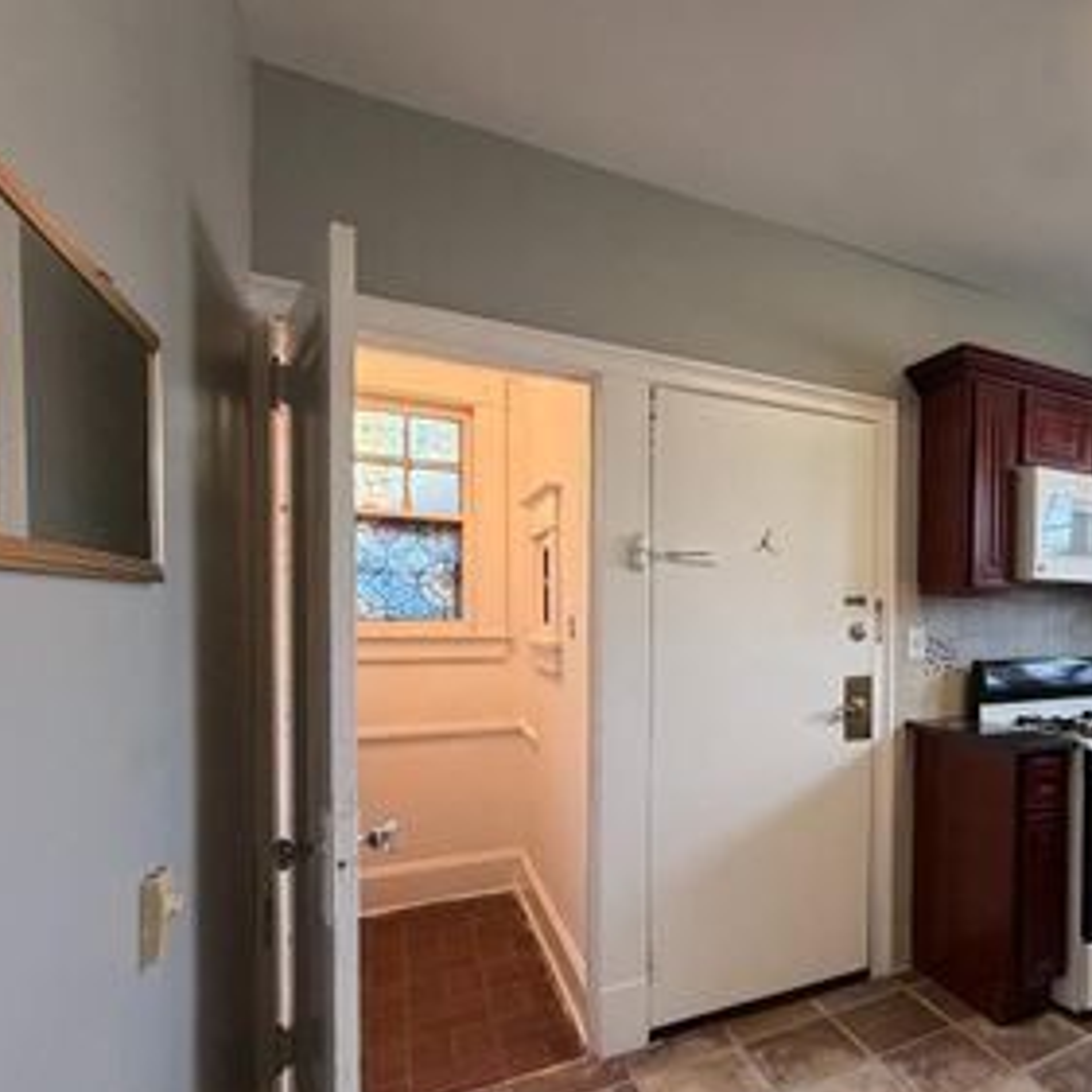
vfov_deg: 69.2
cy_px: 628
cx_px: 956
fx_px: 785
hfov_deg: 60.4
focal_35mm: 22
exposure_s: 1/60
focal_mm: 2.22
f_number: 2.2
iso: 250
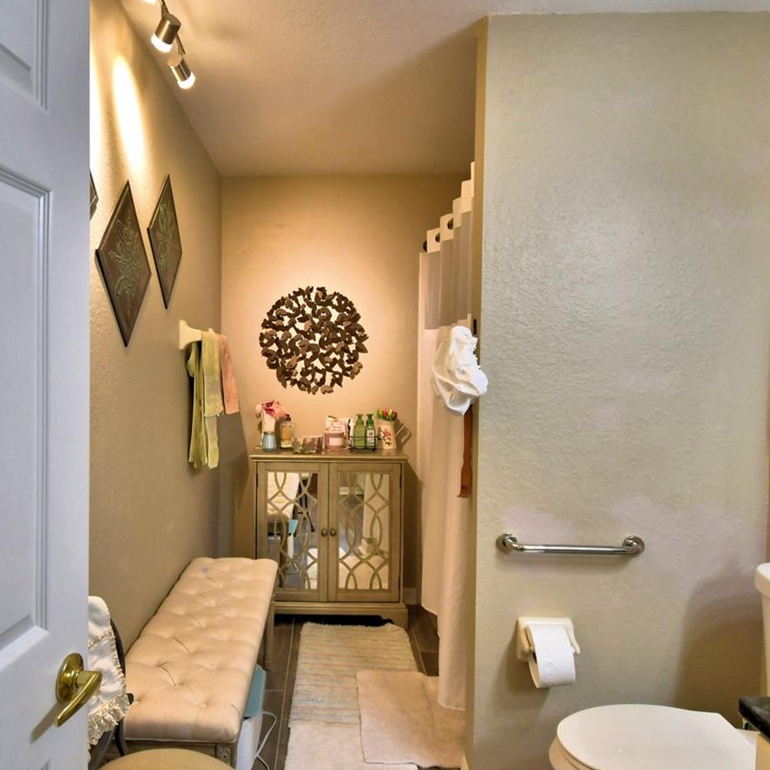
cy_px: 372
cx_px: 300
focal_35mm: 23
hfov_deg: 66.5
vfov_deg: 67.2
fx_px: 579
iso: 400
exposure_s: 1/60
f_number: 4.5
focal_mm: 10
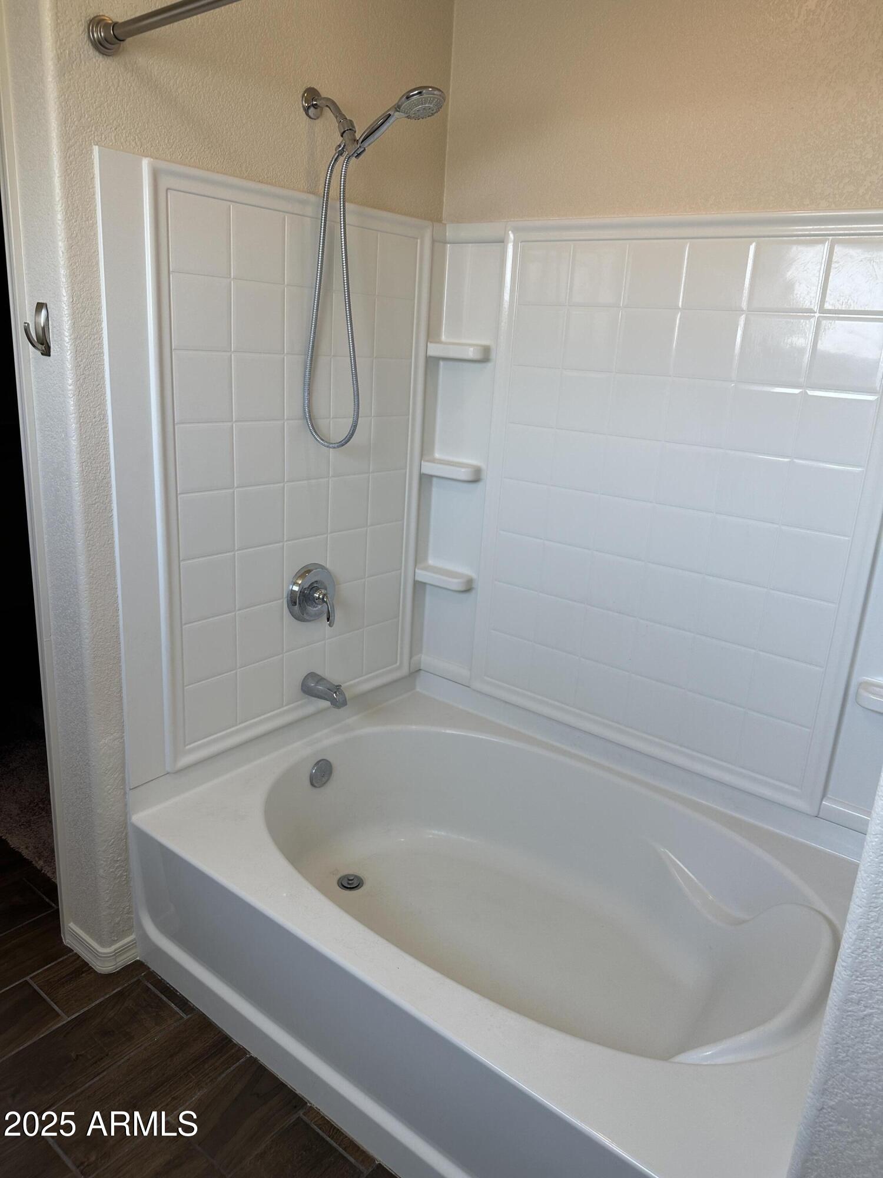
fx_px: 816
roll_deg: -3.6
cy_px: 589
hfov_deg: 56.8
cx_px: 442
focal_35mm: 24
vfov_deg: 71.6
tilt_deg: -16.9
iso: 80
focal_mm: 6.86
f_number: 1.78
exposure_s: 1/120
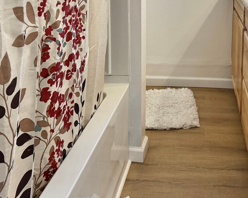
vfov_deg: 28.2
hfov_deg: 35.6
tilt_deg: -10.1
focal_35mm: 51
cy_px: 8
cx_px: 193
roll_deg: -1.4
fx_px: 374
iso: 100
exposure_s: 1/120
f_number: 1.78
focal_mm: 6.76
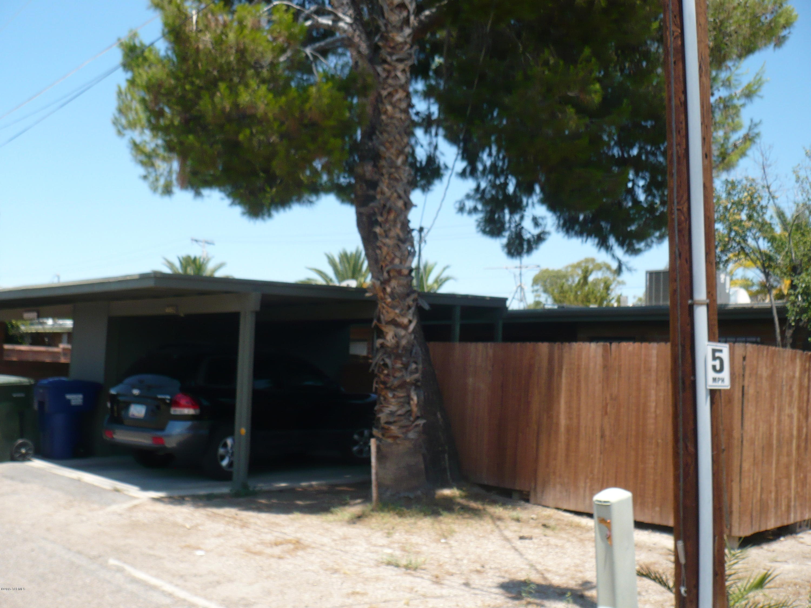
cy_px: 304
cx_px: 406
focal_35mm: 35
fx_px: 820
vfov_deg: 40.7
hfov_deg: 52.6
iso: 100
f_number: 8
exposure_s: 1/160
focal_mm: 5.8
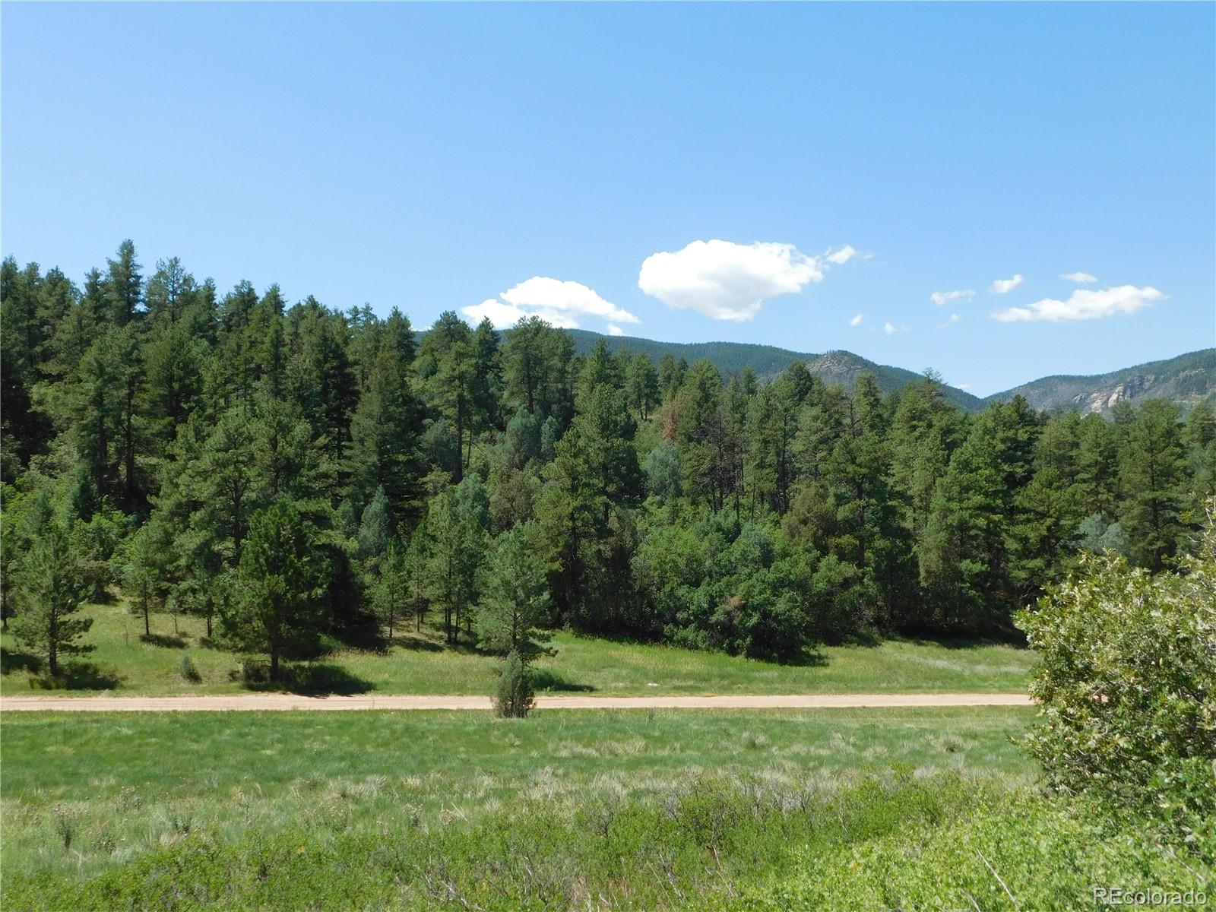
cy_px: 456
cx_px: 608
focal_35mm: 30
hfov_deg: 60.0
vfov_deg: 46.8
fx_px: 1054
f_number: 3.2
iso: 125
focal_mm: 5.3
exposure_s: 1/1000
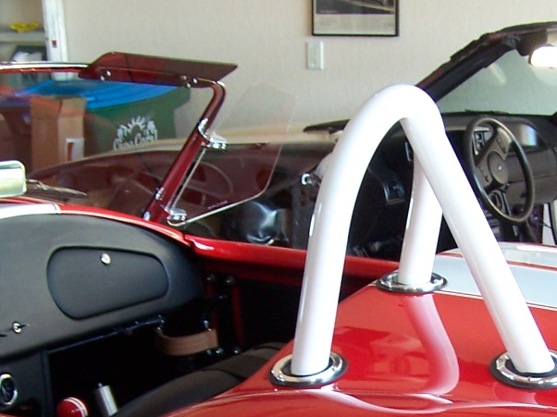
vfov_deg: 14.6
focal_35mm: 98
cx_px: 428
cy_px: 489
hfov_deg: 19.9
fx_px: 1576
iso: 100
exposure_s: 1/30
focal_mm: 6.3
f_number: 2.8
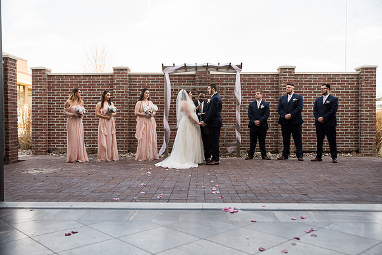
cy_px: 128
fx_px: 371
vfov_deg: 37.9
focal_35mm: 35
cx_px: 191
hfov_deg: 54.4
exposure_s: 1/200
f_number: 3.5
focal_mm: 35
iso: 100
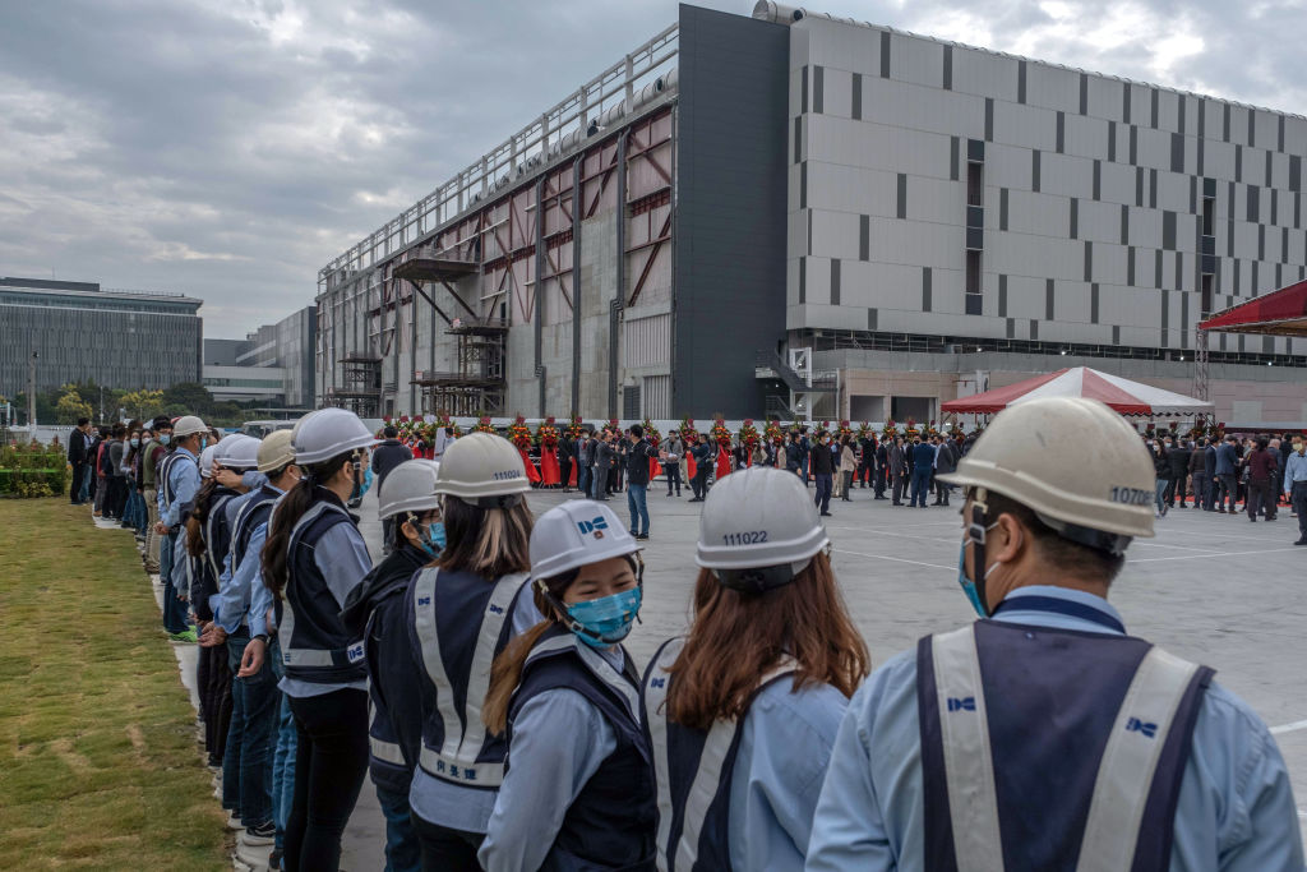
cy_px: 436
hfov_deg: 63.7
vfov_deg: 45.0
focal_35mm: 29
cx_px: 654
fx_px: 1053
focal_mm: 19.4
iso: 200
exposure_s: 1/1000
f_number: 5.6
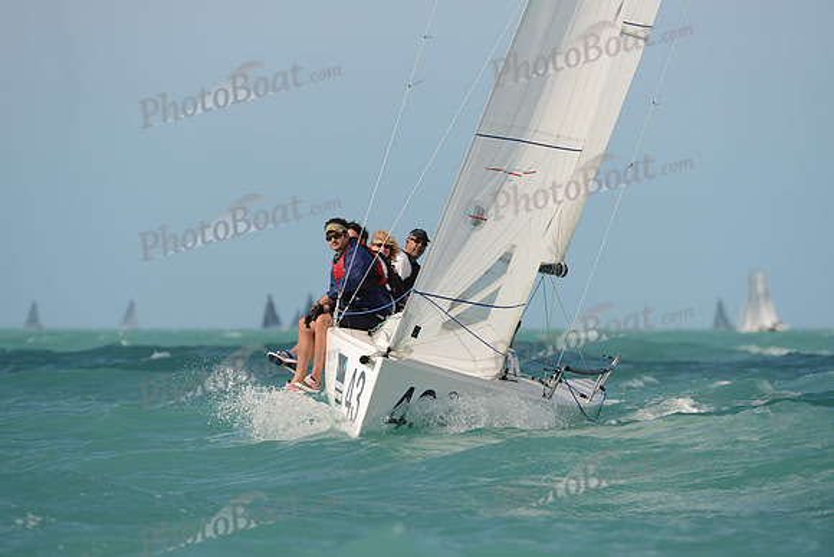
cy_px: 278
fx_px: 9268
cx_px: 417
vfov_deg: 3.4
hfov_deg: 5.2
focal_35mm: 400
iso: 200
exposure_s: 1/1000
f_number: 6.3
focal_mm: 400
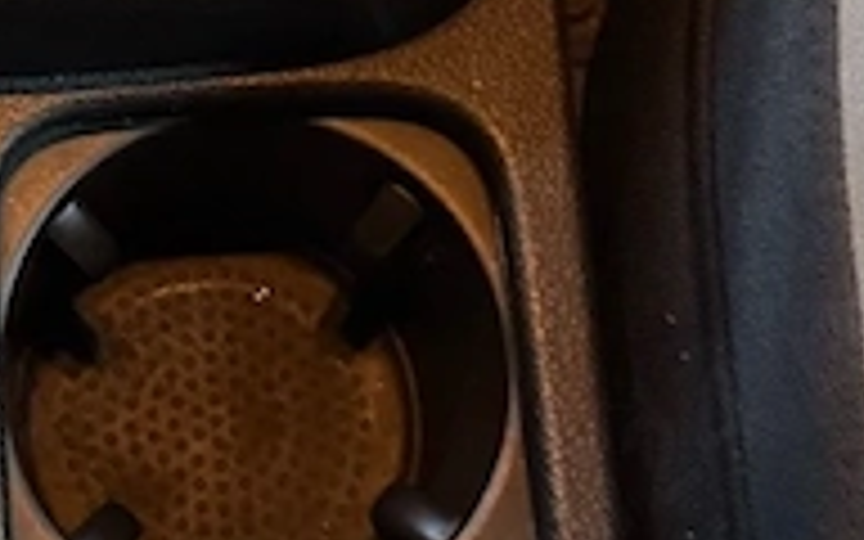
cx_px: 104
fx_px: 2496
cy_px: -104
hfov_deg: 19.3
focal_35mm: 106
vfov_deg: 12.1
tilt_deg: -70.1
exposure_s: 1/30
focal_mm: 6.76
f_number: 1.78
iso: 1600
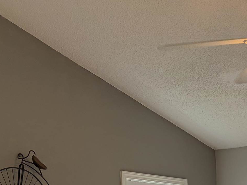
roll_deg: +1.8
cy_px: 276
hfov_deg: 22.2
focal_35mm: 84
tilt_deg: -2.3
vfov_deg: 16.1
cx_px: 263
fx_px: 599
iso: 125
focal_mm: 5.96
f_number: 1.6
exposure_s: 1/120
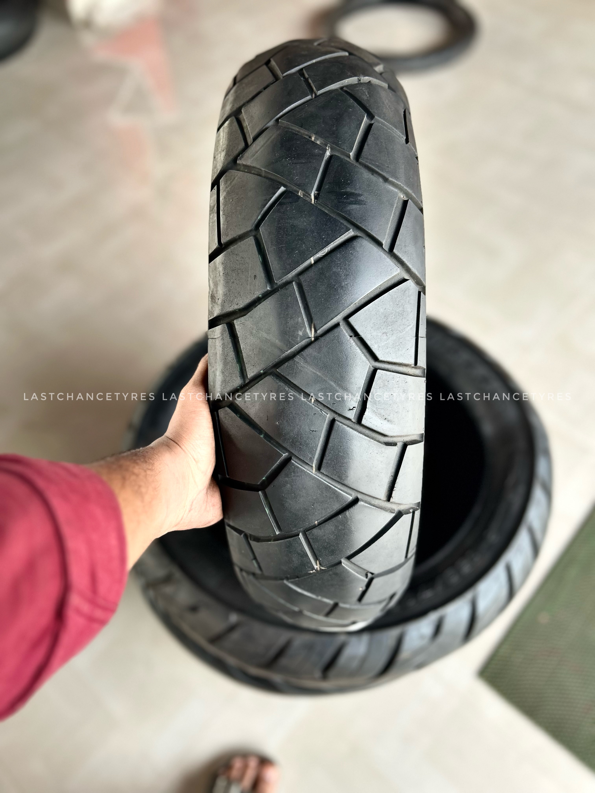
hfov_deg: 53.1
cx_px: 298
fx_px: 596
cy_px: 396
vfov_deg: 67.3
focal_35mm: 26
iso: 125
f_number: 1.5
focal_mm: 5.7
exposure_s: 1/71
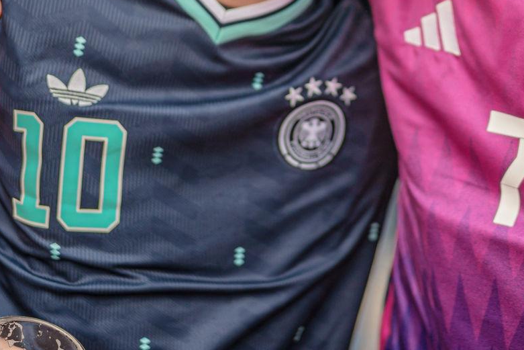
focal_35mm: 86
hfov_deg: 23.6
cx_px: 313
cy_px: 17
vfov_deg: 15.7
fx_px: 1252
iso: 125
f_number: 1.2
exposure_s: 1/800
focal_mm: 35
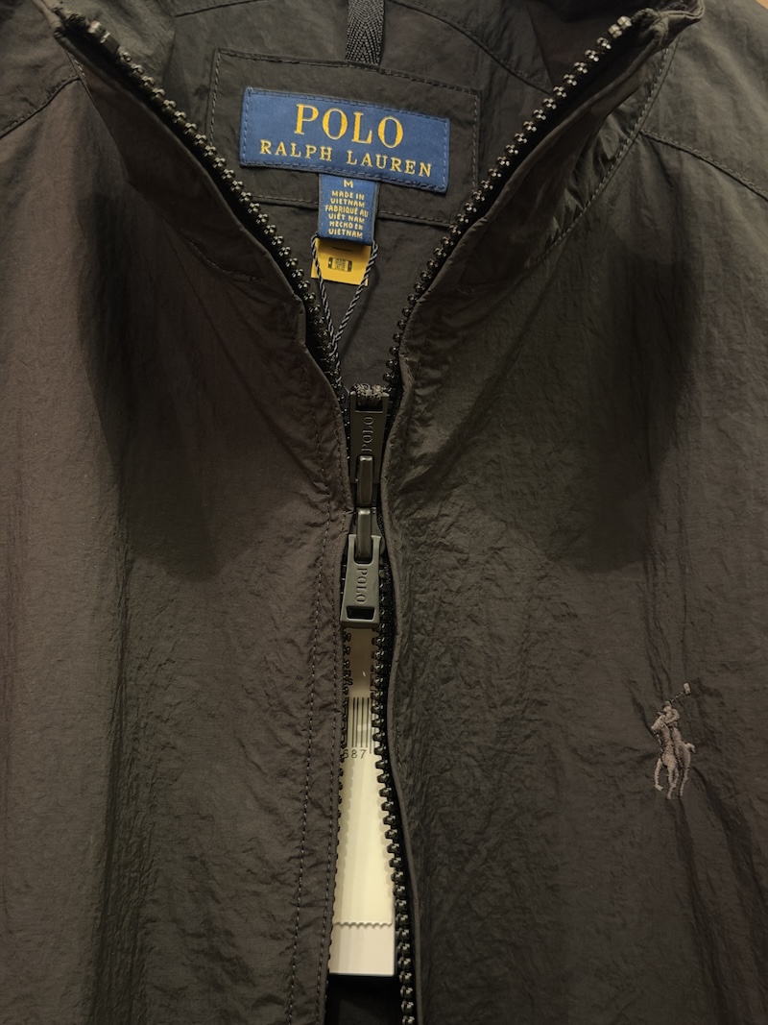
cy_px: 512
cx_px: 384
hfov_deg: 30.3
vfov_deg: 39.7
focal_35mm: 48
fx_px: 1420
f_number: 1.78
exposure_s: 1/15
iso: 1000
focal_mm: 6.76
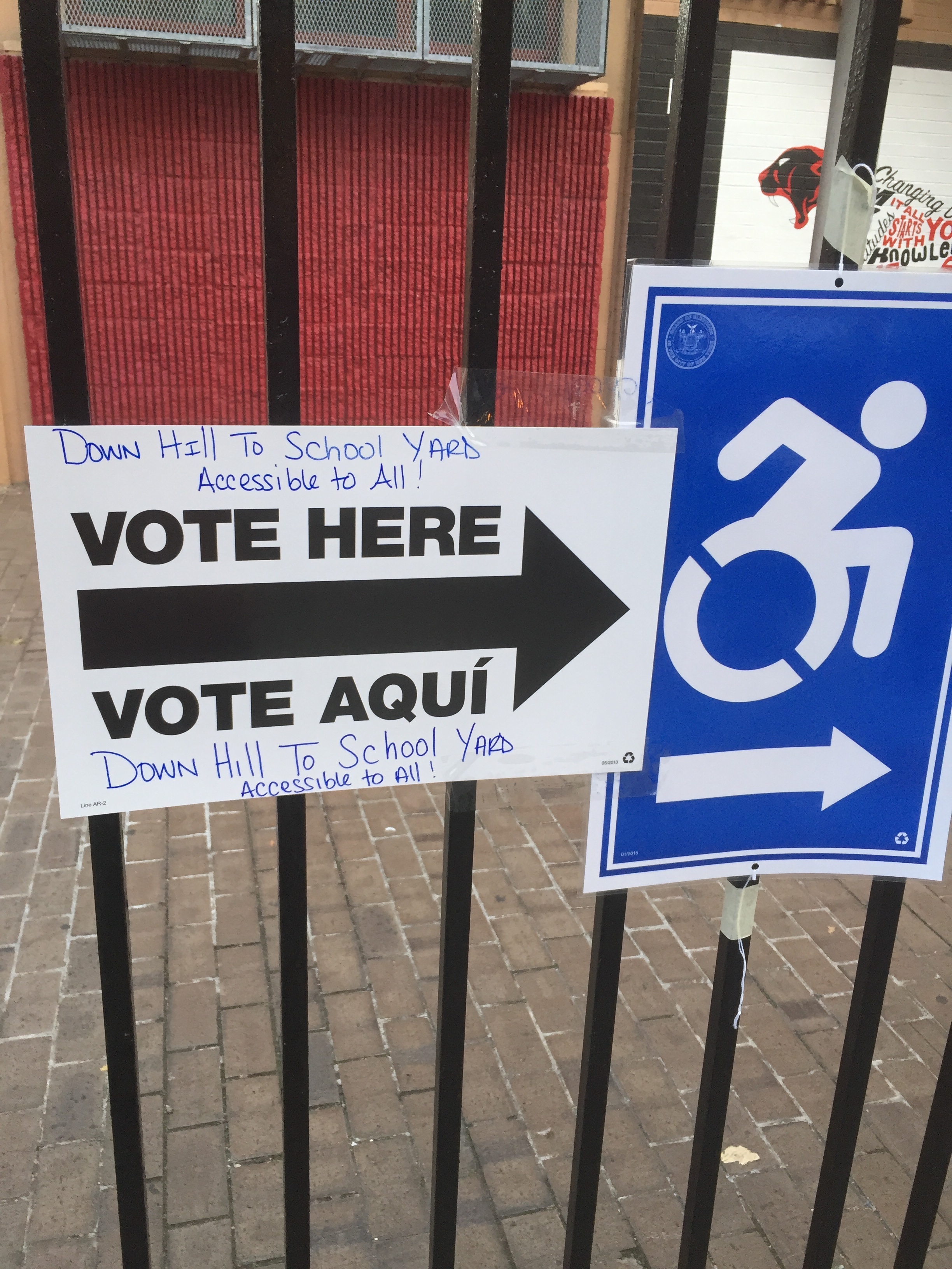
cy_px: 634
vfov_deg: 61.7
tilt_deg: -17.4
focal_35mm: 29
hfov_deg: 48.2
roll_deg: -2.8
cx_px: 476
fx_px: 1063
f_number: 2.2
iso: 32
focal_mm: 4.15
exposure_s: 1/30
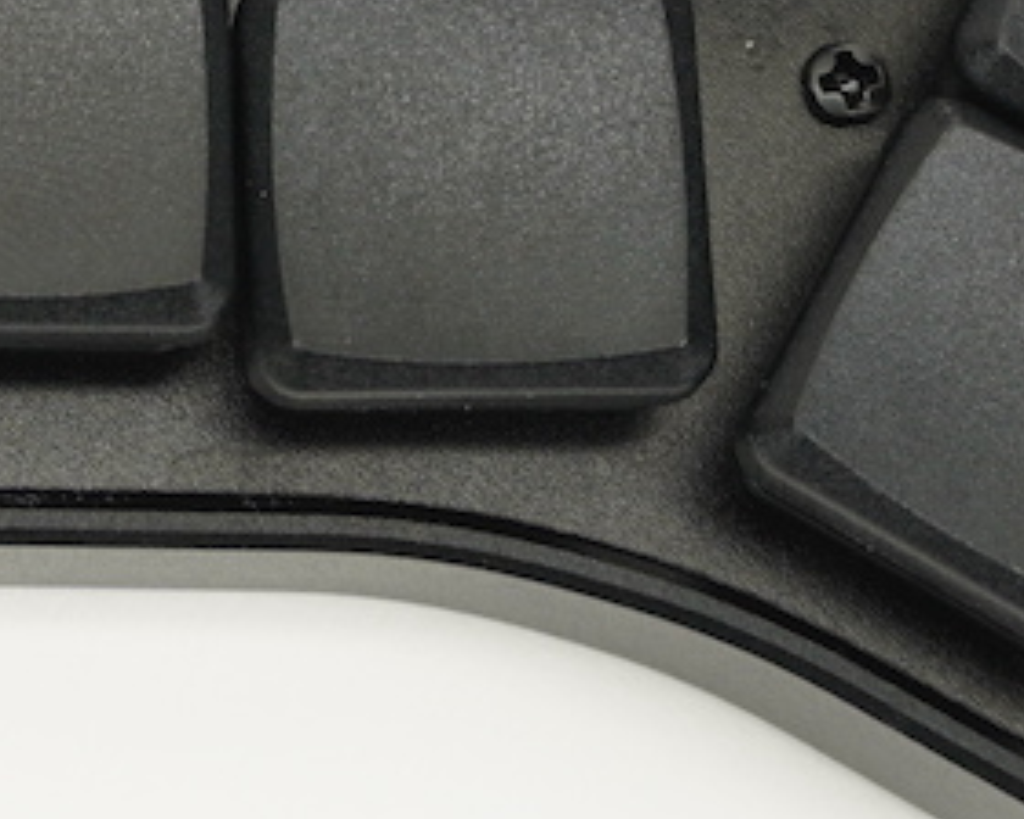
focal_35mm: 159
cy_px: -410
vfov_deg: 9.5
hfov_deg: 11.8
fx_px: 4804
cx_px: -344
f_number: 6.3
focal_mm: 21
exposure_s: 1/100
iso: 160
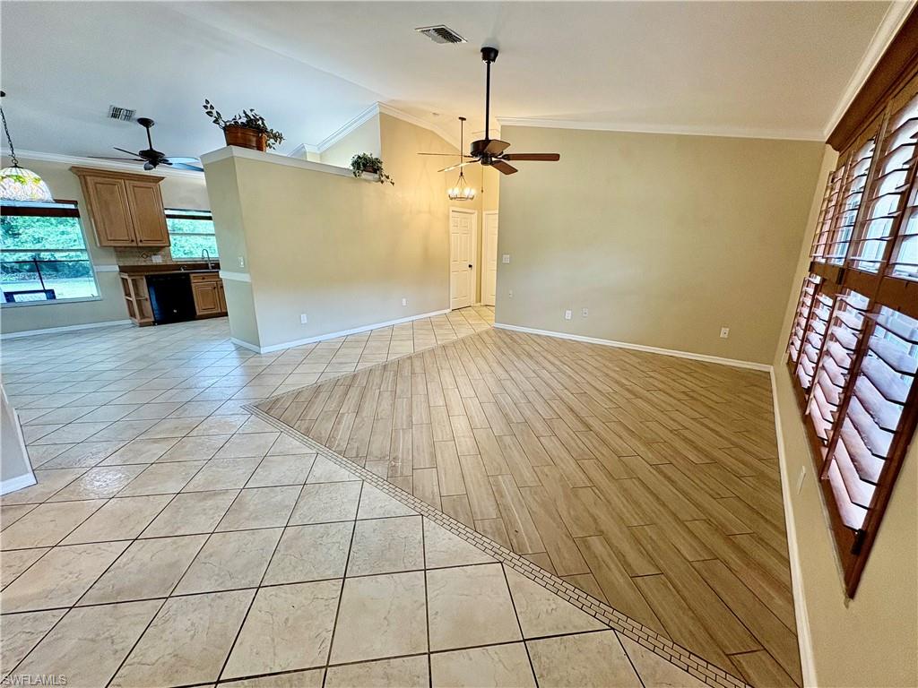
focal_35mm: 14
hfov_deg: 102.1
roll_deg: +0.6
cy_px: 344
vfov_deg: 85.7
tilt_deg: -14.2
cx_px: 459
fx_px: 371
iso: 125
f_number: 2.2
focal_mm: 2.22
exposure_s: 1/60
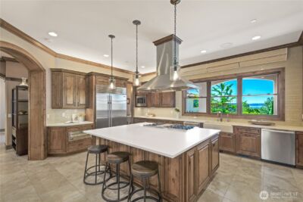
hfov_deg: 96.7
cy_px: 101
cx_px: 152
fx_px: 135
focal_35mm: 16
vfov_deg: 73.8
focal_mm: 16
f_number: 6.3
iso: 640
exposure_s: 1/5
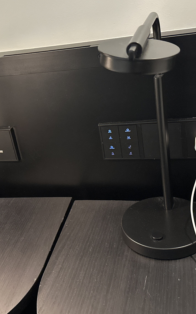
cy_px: 141
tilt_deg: -23.3
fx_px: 385
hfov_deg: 28.4
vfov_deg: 44.3
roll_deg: +11.4
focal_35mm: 45
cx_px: 62
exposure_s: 1/50
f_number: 1.78
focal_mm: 6.86
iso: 800
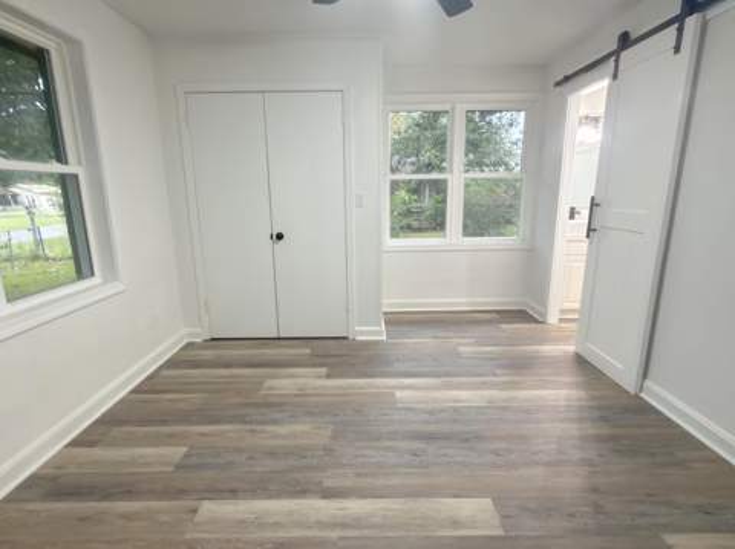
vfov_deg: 74.6
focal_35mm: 17
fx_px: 361
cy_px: 274
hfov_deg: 91.1
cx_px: 368
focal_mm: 2.22
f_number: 2.2
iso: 160
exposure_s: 1/30
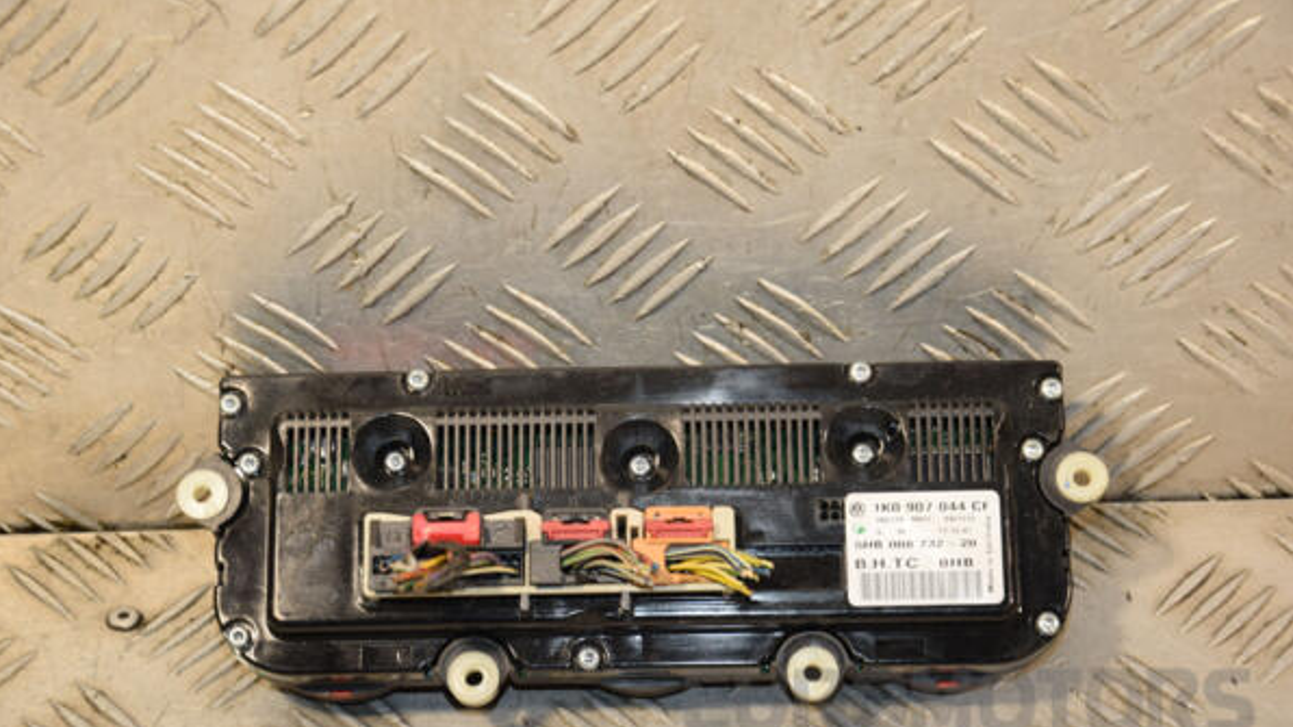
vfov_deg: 12.3
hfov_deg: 21.8
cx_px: 644
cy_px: 412
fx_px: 3359
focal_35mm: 98
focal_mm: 62
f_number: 5.3
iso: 800
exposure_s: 1/200
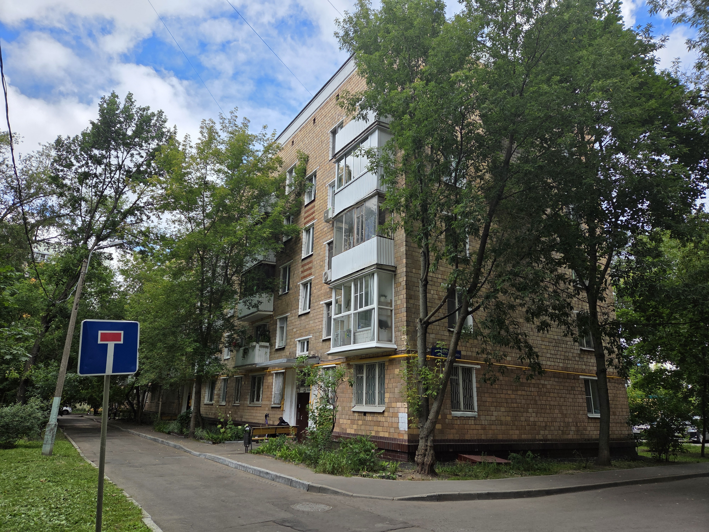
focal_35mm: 23
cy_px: 266
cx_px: 354
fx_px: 471
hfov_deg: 73.9
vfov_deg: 58.9
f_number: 1.8
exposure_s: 1/1844
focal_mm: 5.4
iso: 80
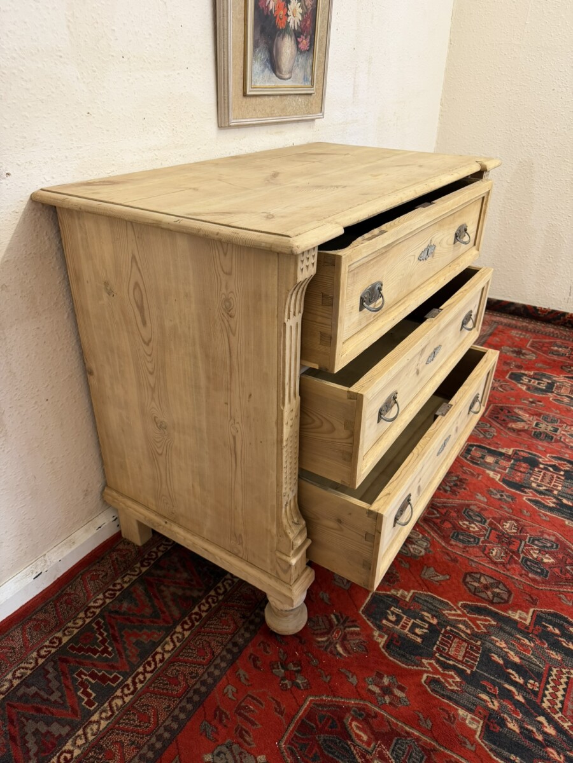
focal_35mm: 24
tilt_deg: -29.0
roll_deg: -1.2
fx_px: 530
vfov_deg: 71.6
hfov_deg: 56.8
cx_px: 286
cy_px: 382
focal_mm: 6.76
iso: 125
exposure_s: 1/50
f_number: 1.78
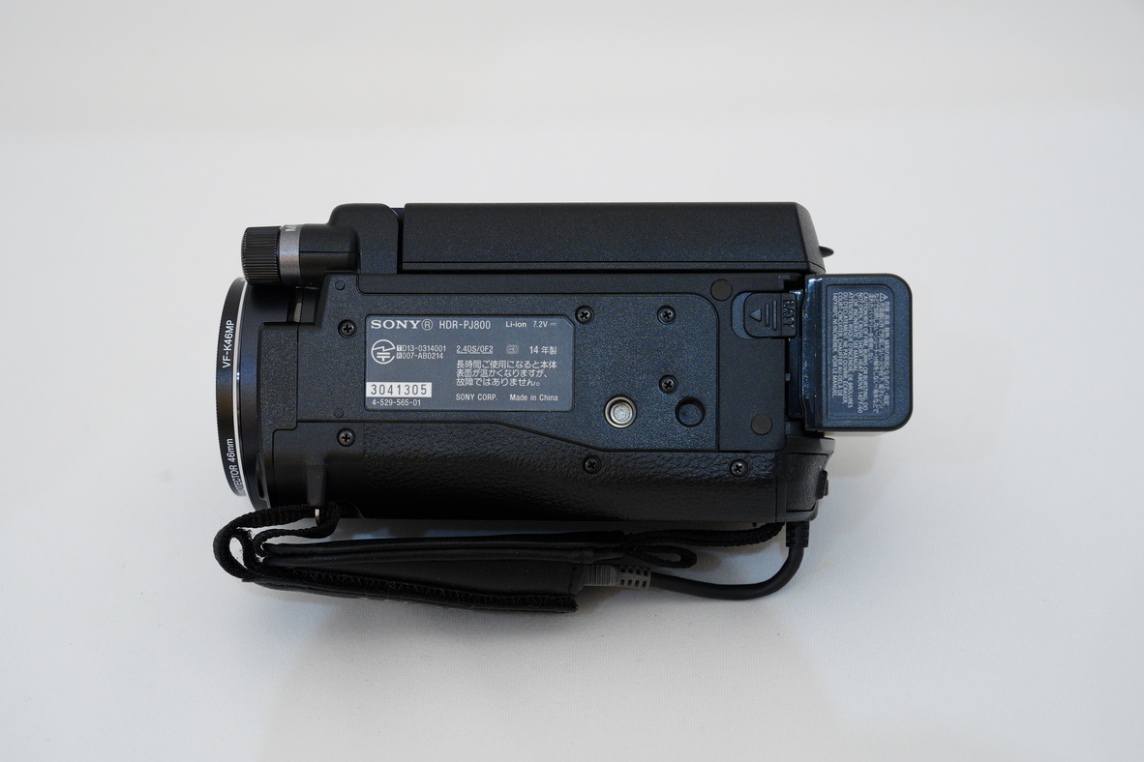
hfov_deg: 28.5
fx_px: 2256
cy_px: 384
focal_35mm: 71
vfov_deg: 19.2
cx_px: 570
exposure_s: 1/125
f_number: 8
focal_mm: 70
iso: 2000
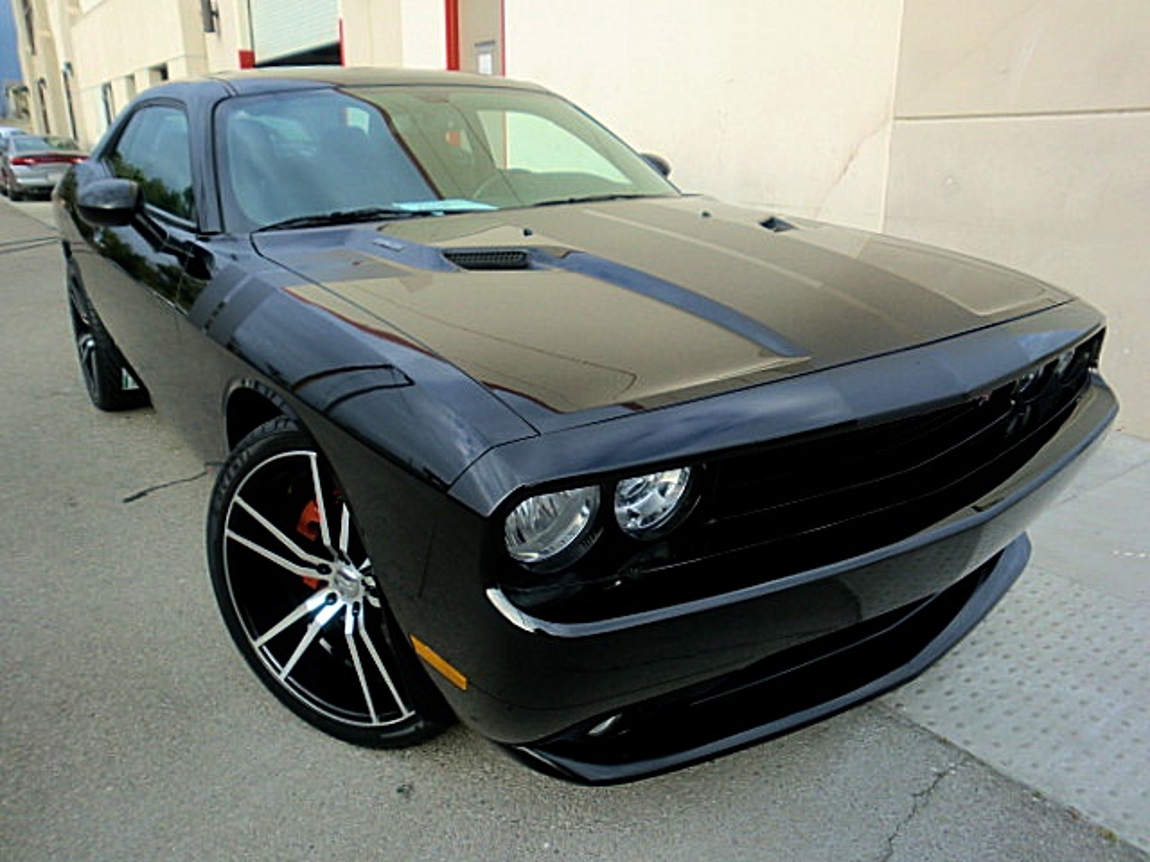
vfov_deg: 53.1
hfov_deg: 67.3
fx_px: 864
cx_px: 575
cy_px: 431
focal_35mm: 26
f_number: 2.6
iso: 64
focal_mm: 4.65
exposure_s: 1/200
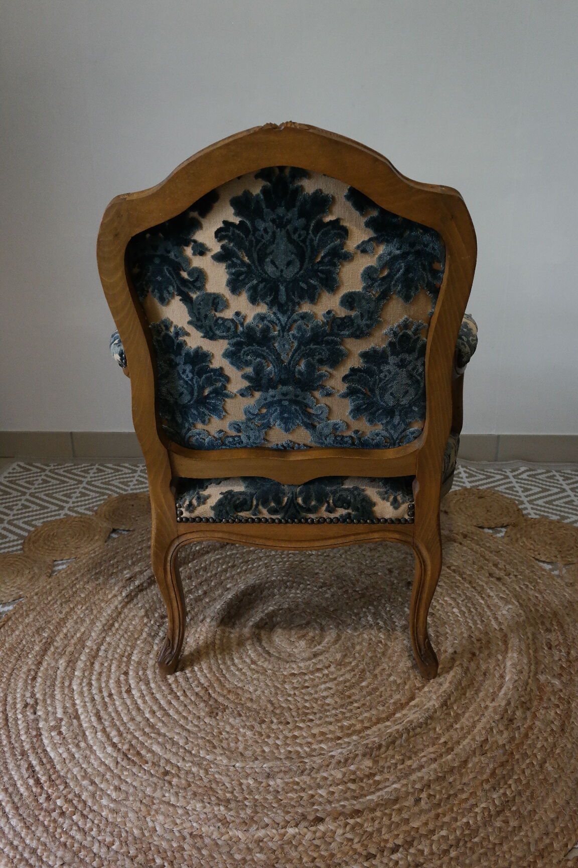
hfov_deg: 40.0
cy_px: 434
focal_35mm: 33
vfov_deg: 57.2
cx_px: 289
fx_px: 795
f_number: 5.6
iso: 1600
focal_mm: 22
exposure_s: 1/30
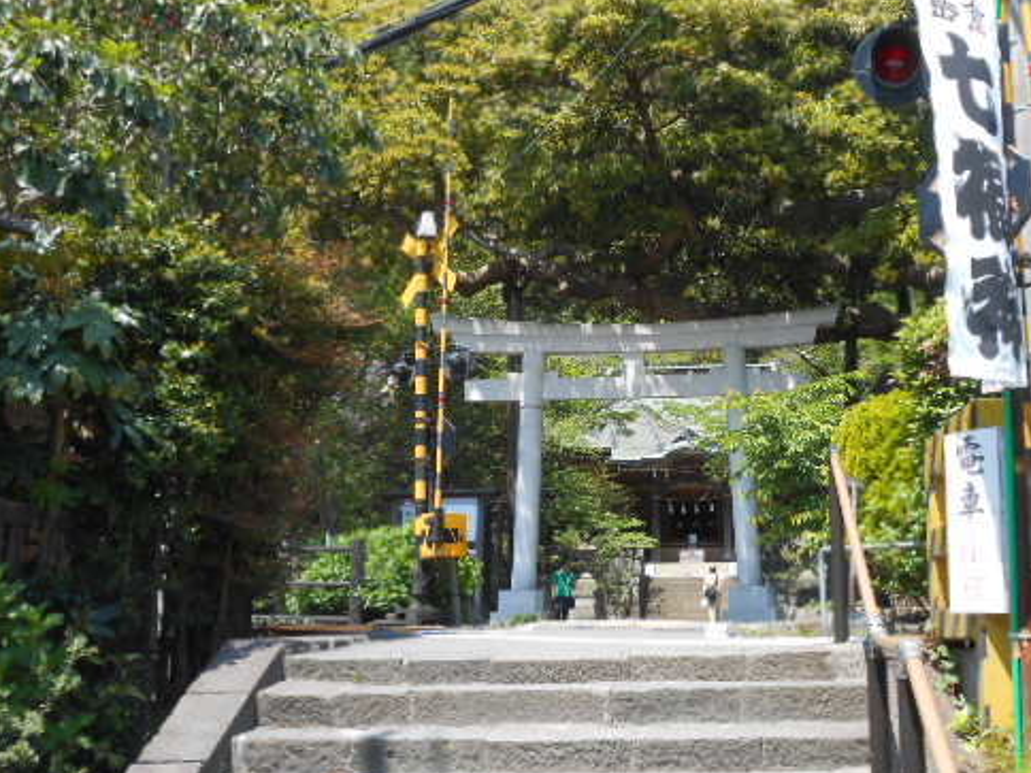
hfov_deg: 41.8
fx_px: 1340
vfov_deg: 32.2
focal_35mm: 45
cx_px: 626
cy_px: 409
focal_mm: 6
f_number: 3.9
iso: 80
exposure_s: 1/250
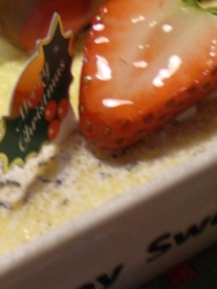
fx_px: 919
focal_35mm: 110
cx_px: 39
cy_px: -27
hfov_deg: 13.4
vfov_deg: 17.3
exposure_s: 1/15
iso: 200
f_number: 3.1
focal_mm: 6.3
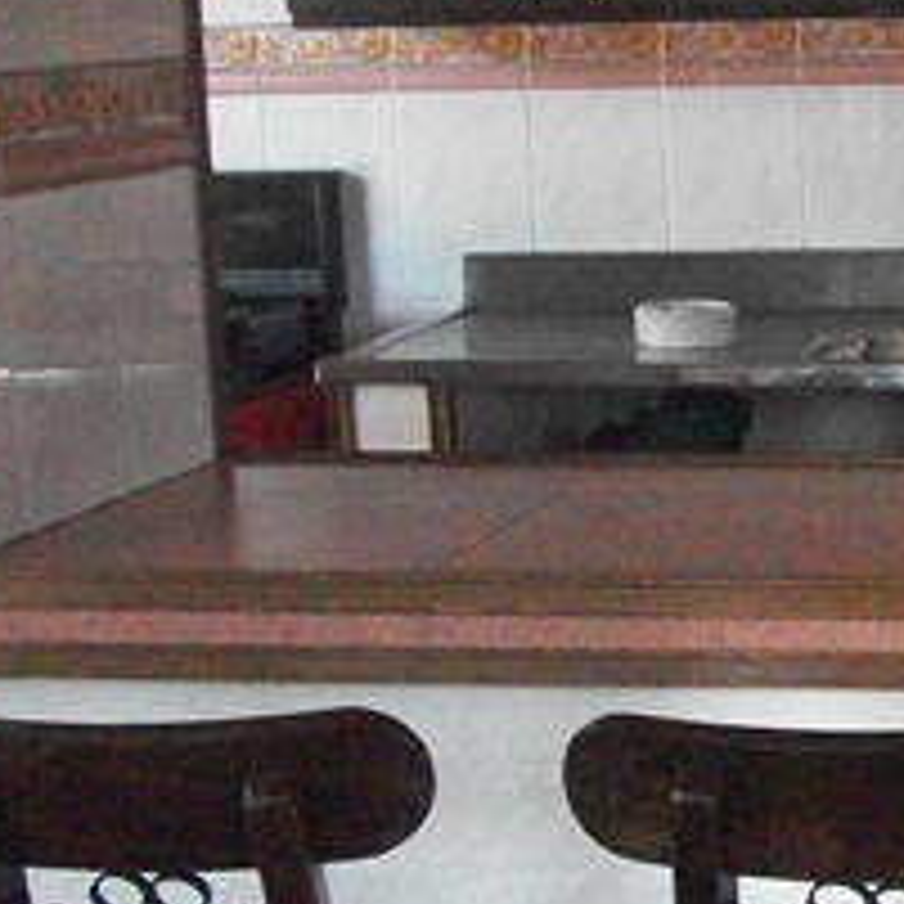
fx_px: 2659
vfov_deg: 19.2
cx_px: 1232
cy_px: 652
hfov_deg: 17.8
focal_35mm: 90
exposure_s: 1/400
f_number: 2.9
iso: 640
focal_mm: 5.7
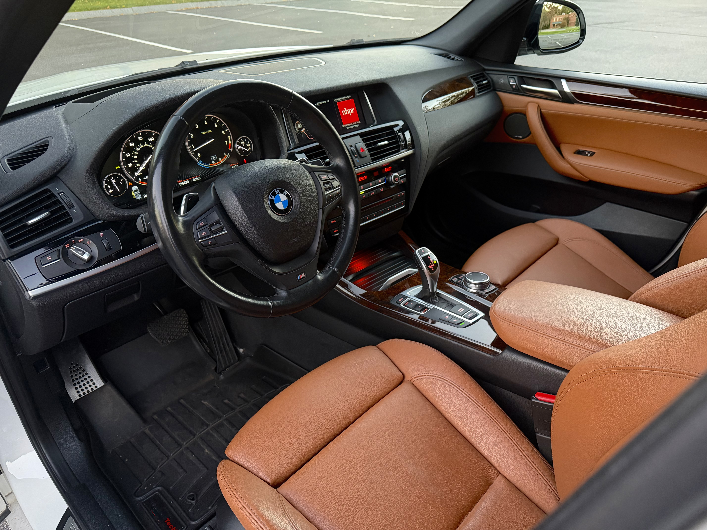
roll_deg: +0.5
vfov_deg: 56.8
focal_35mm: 24
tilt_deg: -31.8
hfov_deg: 71.6
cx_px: 354
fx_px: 490
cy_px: 265
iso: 800
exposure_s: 1/44
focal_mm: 6.76
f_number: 1.78
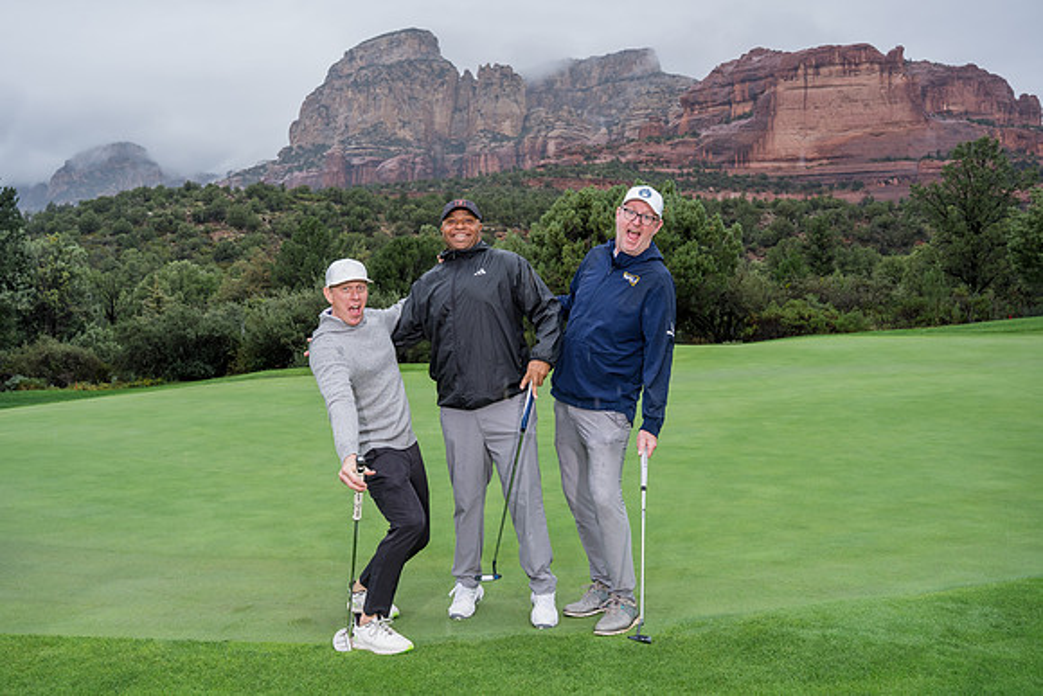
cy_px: 318
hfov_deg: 58.1
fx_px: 938
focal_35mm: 32
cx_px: 499
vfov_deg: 40.7
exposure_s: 1/400
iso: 400
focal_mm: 29.8
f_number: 5.6
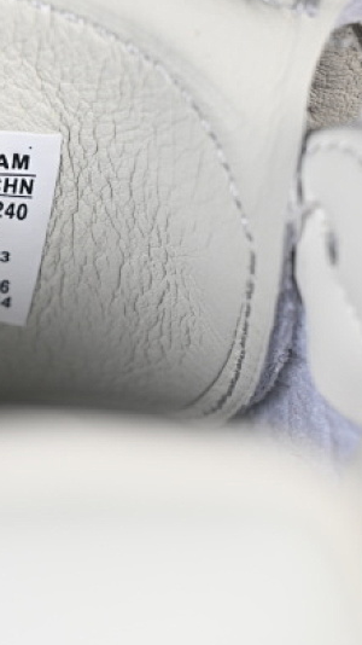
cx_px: -89
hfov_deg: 7.6
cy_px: 226
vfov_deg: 13.5
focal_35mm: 159
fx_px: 2716
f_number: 7.1
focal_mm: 50
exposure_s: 1/80
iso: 160
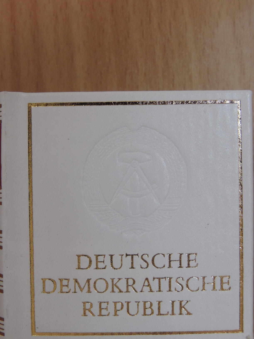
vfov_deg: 26.0
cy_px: 170
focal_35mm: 75
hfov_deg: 19.6
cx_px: 127
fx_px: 734
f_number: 3.9
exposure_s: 1/60
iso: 560
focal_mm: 13.3
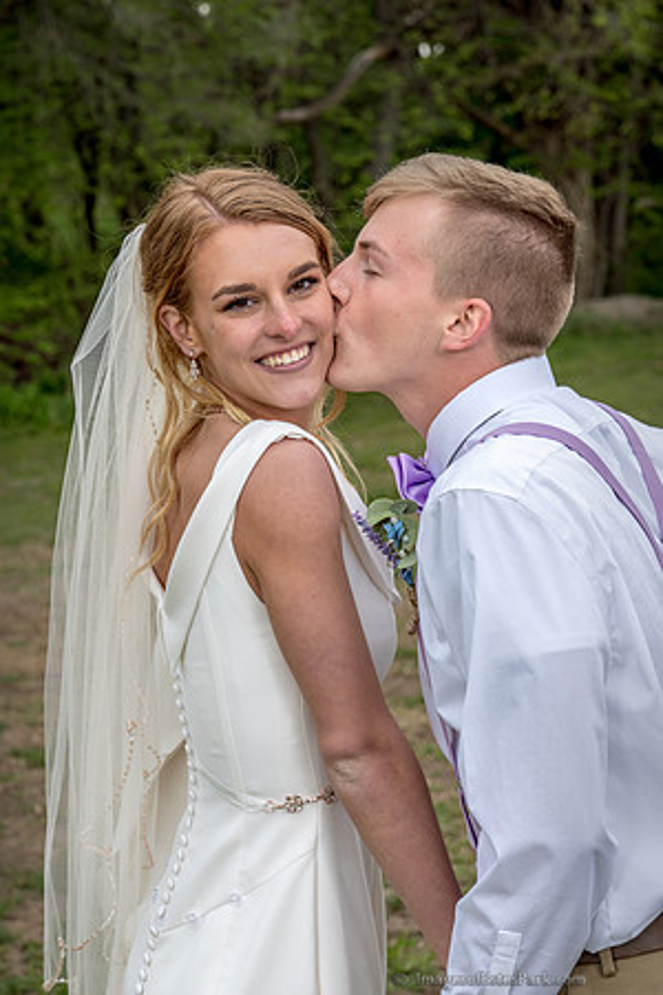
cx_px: 332
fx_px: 1934
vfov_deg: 28.8
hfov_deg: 19.5
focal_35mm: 70
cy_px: 498
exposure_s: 1/80
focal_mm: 70
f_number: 6.3
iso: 100
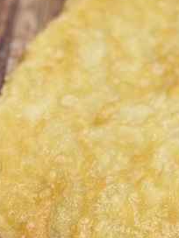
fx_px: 931
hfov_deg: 10.9
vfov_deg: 14.5
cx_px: 162
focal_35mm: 135
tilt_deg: -57.7
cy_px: 56
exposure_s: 1/100
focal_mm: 6.76
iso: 125
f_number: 1.78
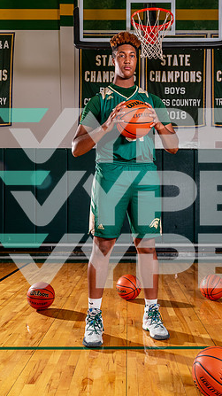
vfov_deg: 52.8
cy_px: 198
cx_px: 128
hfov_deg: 31.1
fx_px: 398
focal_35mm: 38
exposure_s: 1/60
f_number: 8
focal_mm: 36
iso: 200
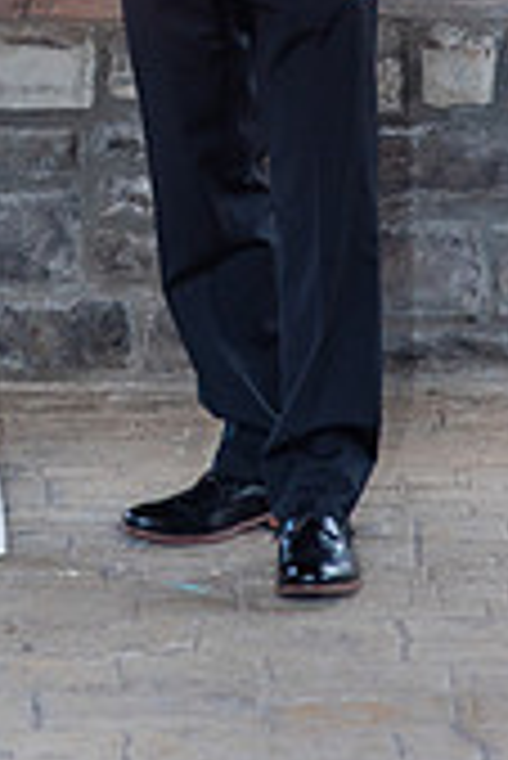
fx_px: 4774
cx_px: -27
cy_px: -90
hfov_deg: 6.1
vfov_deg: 9.0
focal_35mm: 226
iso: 640
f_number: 3.2
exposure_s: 1/125
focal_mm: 85
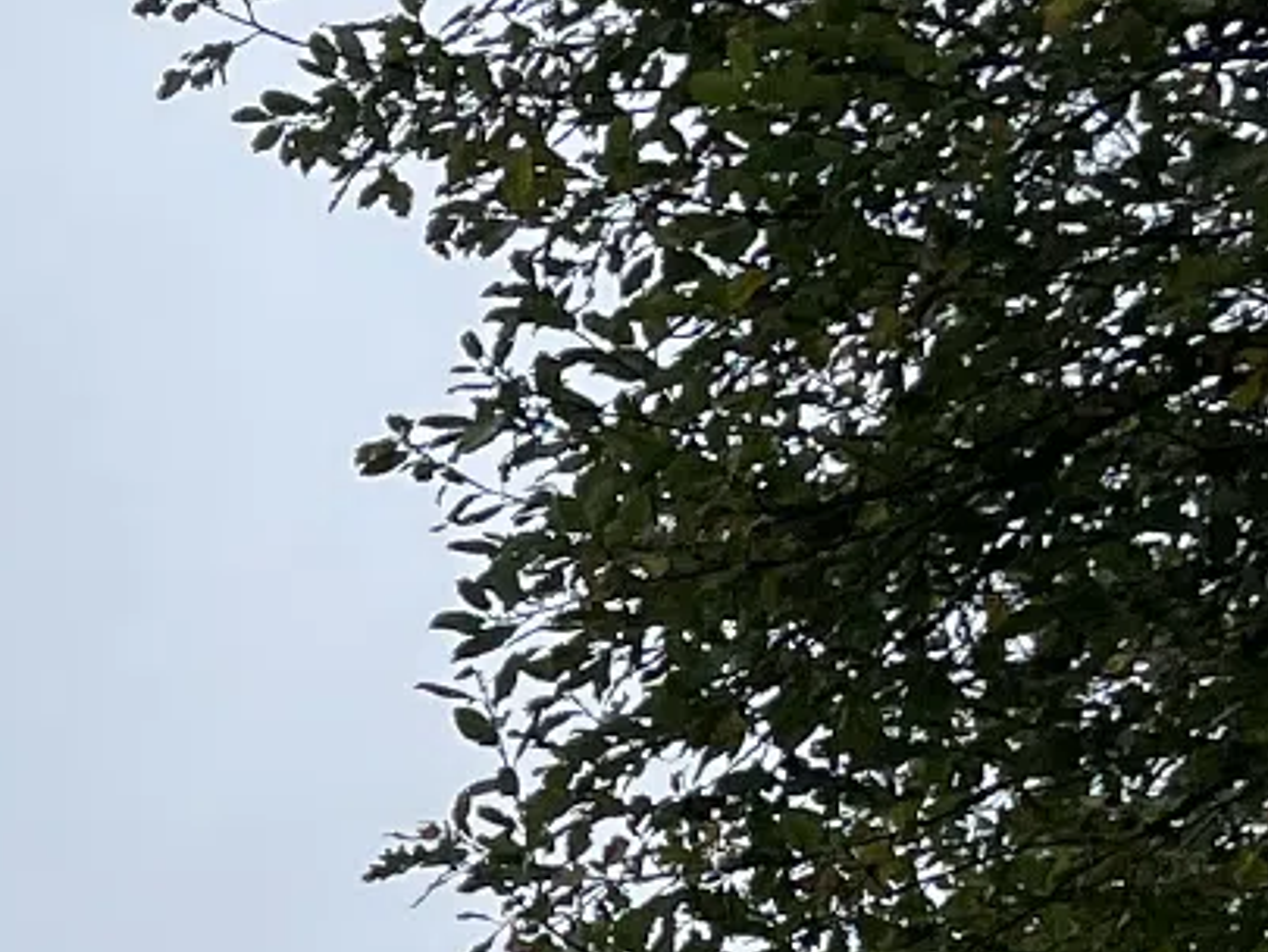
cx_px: -1637
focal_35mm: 154
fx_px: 5643
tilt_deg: +12.6
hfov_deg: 11.1
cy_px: 1785
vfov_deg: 9.2
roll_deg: -2.3
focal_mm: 4.2
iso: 32
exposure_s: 1/1435
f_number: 1.6
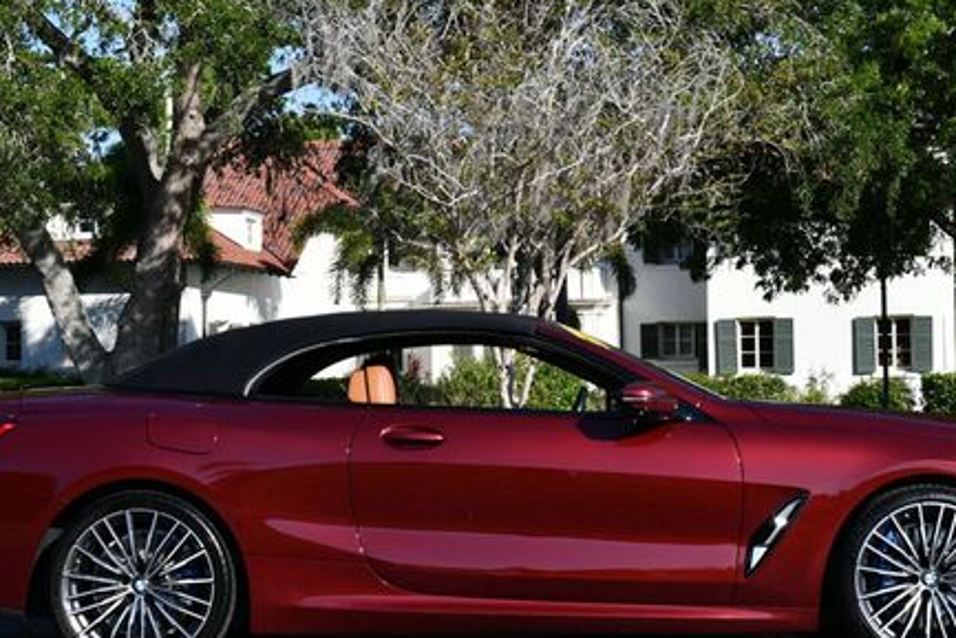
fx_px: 1886
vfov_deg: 19.2
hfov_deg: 28.4
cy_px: 274
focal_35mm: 71
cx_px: 514
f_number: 8
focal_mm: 24
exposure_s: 1/250
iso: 110
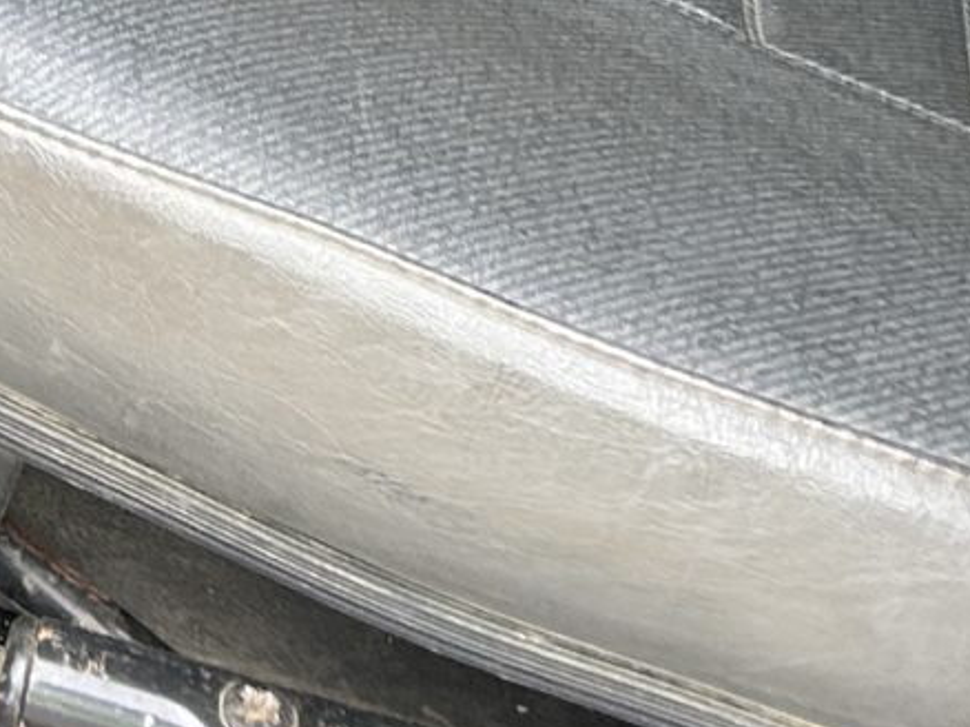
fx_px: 4257
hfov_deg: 12.8
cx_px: -44
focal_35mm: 152
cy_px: -1370
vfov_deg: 8.4
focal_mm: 5.7
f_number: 1.5
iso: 80
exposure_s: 1/121
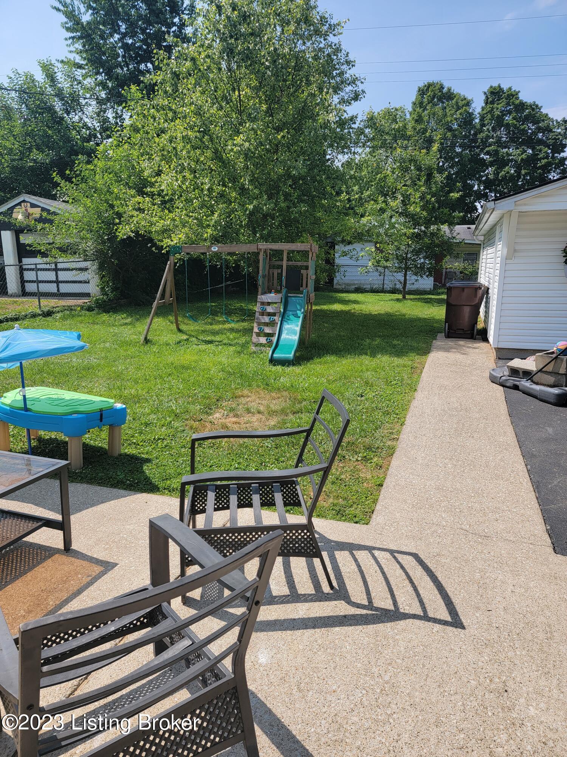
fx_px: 524
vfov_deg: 71.6
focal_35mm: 24
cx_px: 284
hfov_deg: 56.8
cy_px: 378
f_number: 1.8
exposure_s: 1/902
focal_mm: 6.7
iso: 16
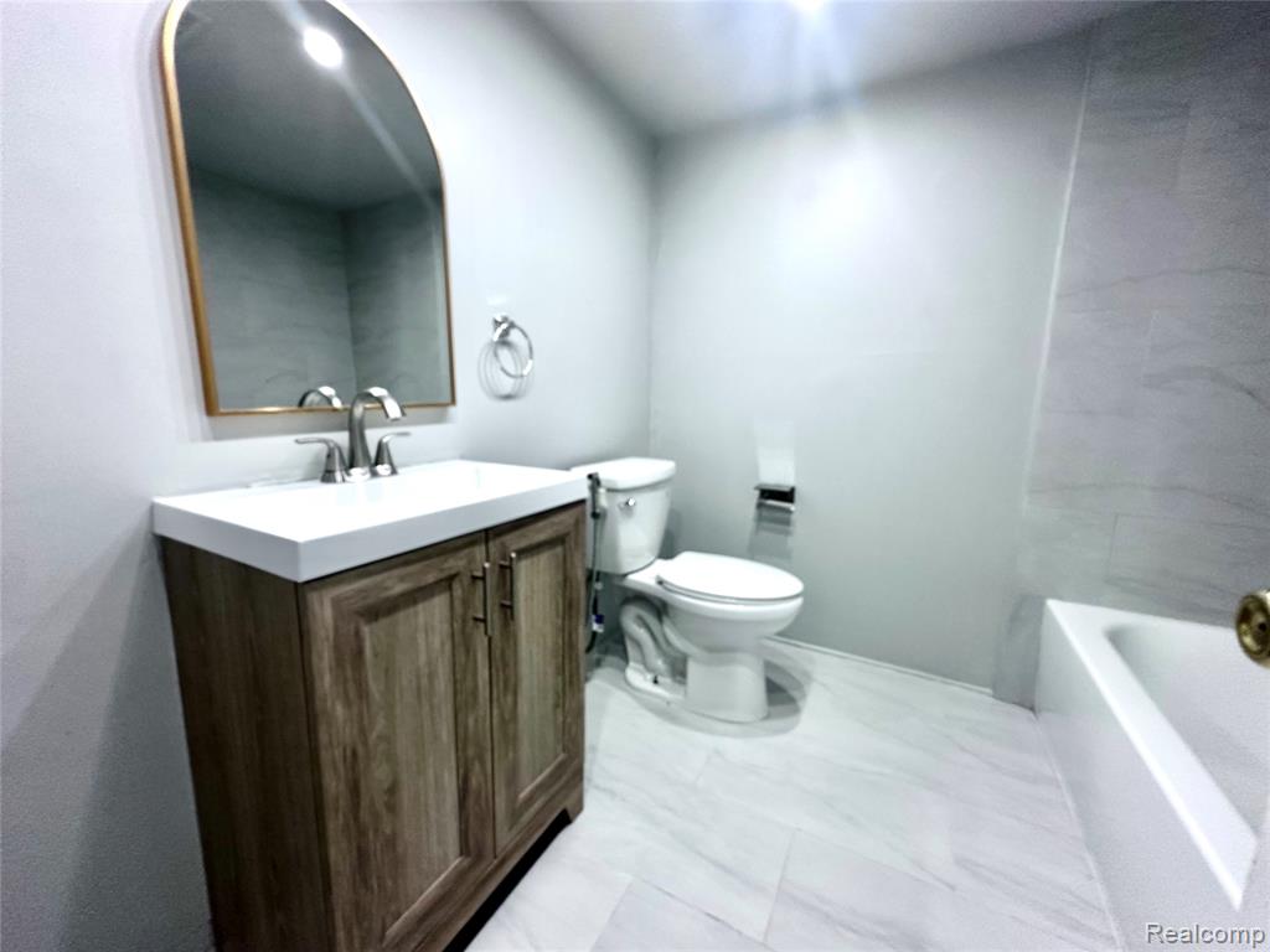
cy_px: 476
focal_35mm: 14
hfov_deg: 102.1
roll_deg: -1.4
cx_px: 635
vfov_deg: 85.7
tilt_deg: -9.3
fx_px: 514
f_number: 2.2
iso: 200
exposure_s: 1/60
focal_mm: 2.22
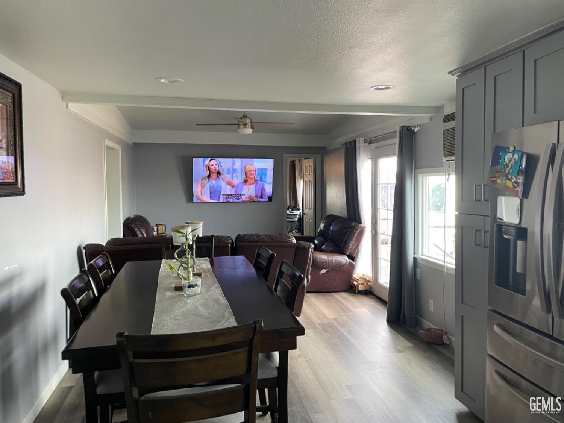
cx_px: 282
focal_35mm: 26
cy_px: 212
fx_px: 424
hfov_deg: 67.3
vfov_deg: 53.1
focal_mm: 4.2
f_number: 1.6
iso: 125
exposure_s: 1/70
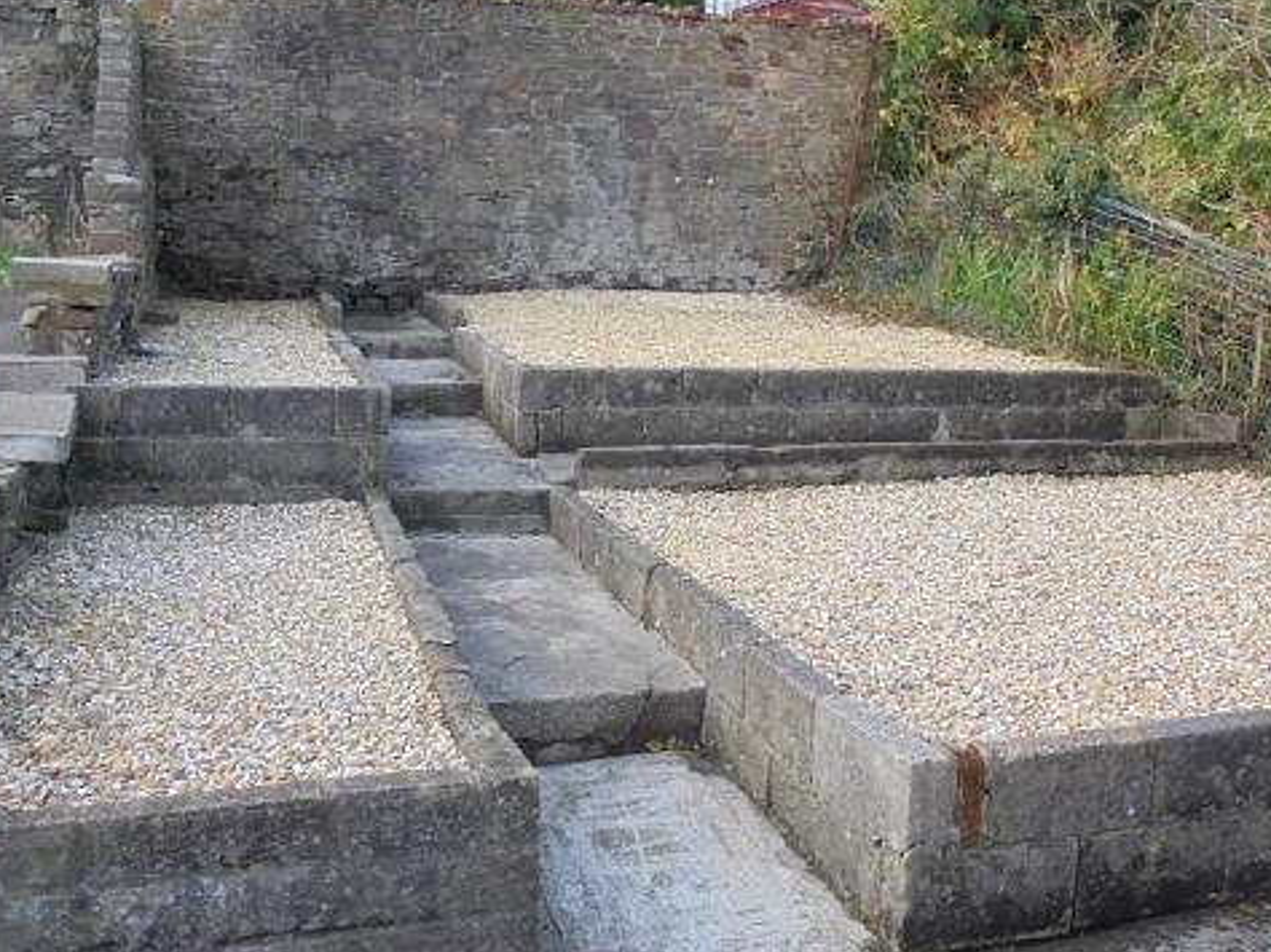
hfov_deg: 56.8
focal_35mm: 32
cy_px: 447
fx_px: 1174
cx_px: 621
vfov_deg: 44.1
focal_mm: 4.6
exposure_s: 1/80
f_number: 3.5
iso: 100
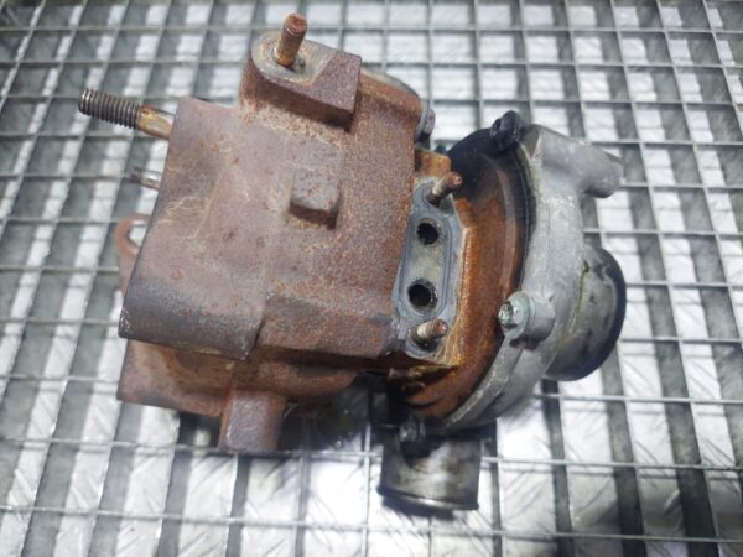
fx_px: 537
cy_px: 278
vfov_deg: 54.9
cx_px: 372
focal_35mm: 25
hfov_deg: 69.4
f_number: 1.8
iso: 250
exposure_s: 1/50
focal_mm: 5.23
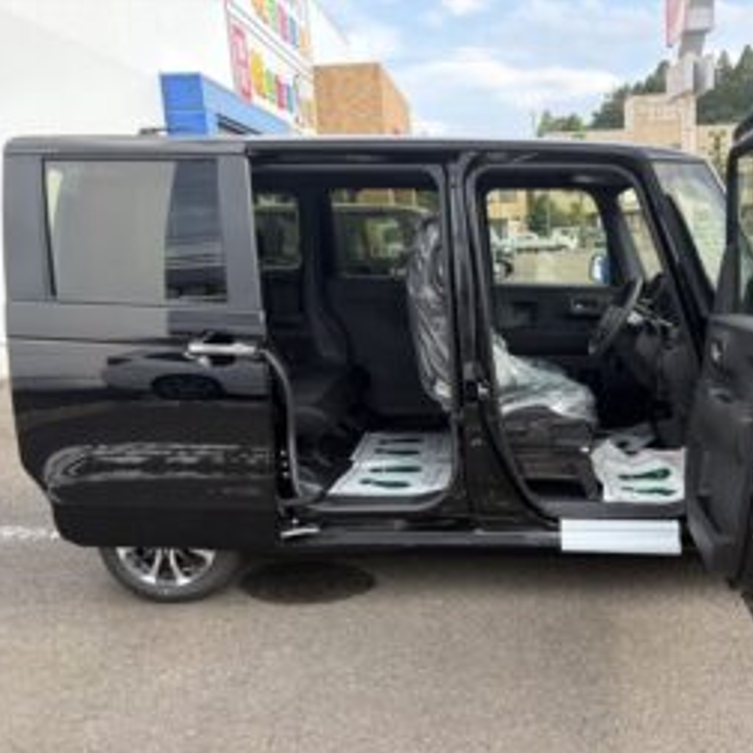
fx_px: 788
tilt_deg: -11.4
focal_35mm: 32
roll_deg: +3.9
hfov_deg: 50.4
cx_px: 487
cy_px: 390
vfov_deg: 51.1
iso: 64
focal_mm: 5.96
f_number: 1.6
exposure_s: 1/641
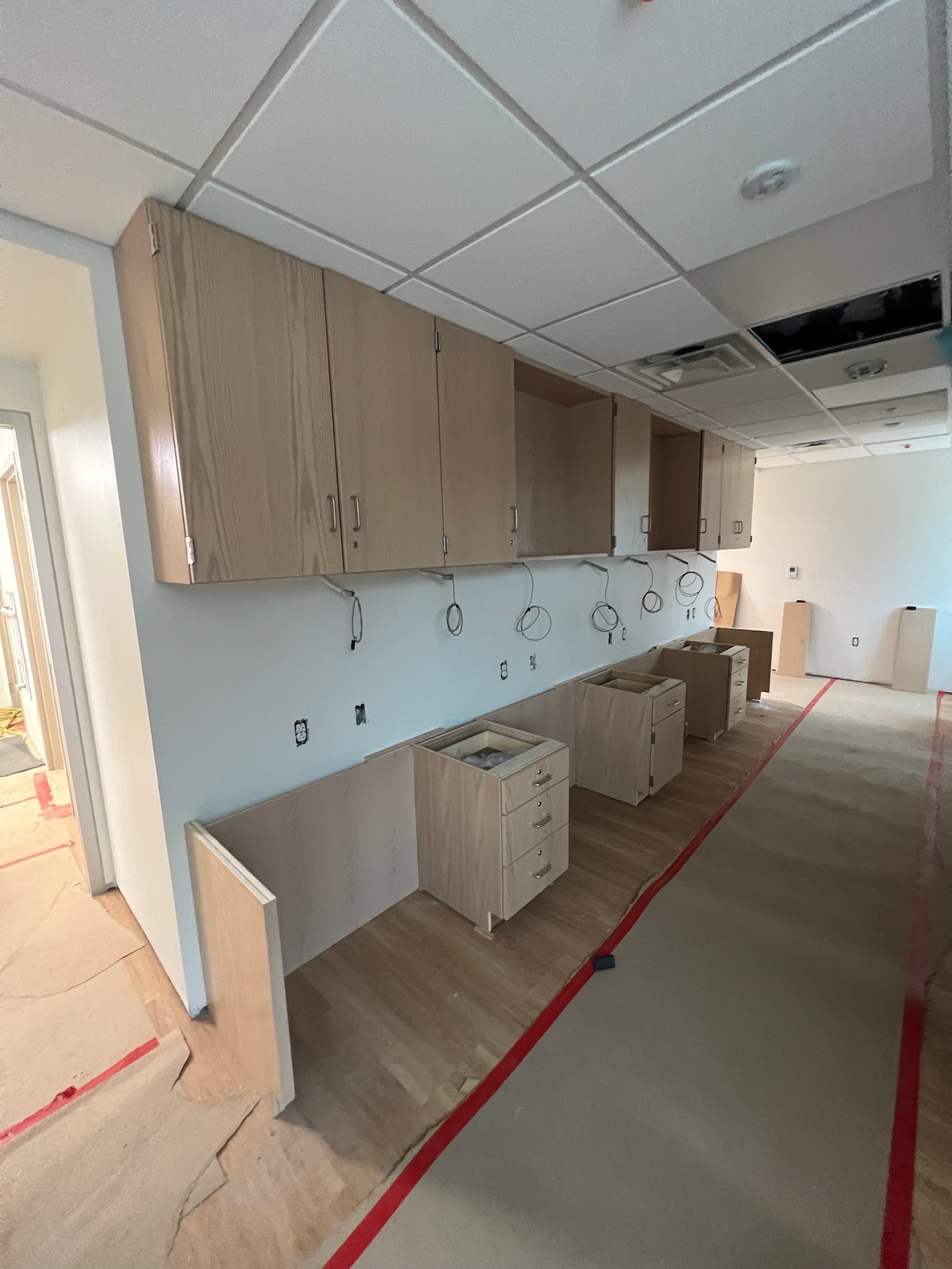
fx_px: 477
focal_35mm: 13
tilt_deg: -8.3
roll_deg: +3.6
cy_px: 634
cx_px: 476
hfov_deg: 89.9
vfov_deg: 106.2
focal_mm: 1.57
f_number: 1.8
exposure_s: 1/60
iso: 500
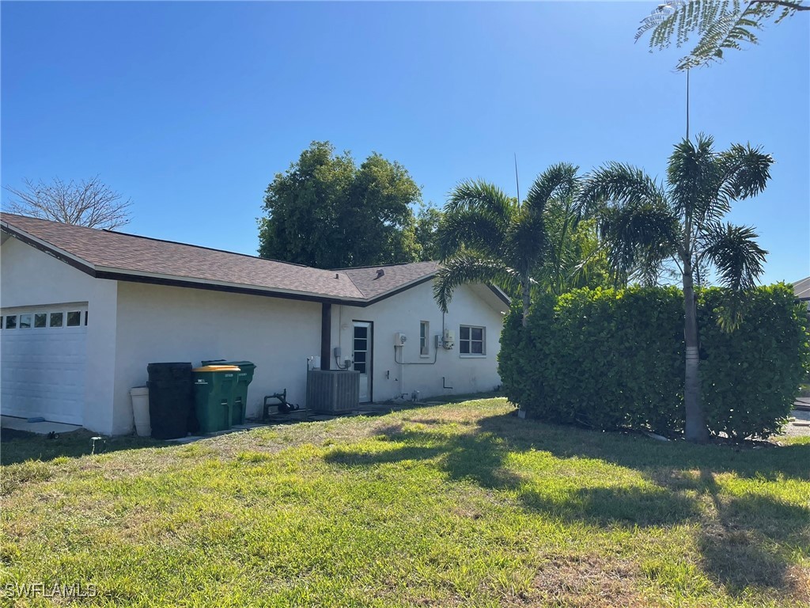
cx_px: 405
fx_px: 585
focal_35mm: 25
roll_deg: -0.6
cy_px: 304
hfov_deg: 69.4
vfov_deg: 54.9
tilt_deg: +3.8
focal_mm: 5.1
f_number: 1.6
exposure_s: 1/3788
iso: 32
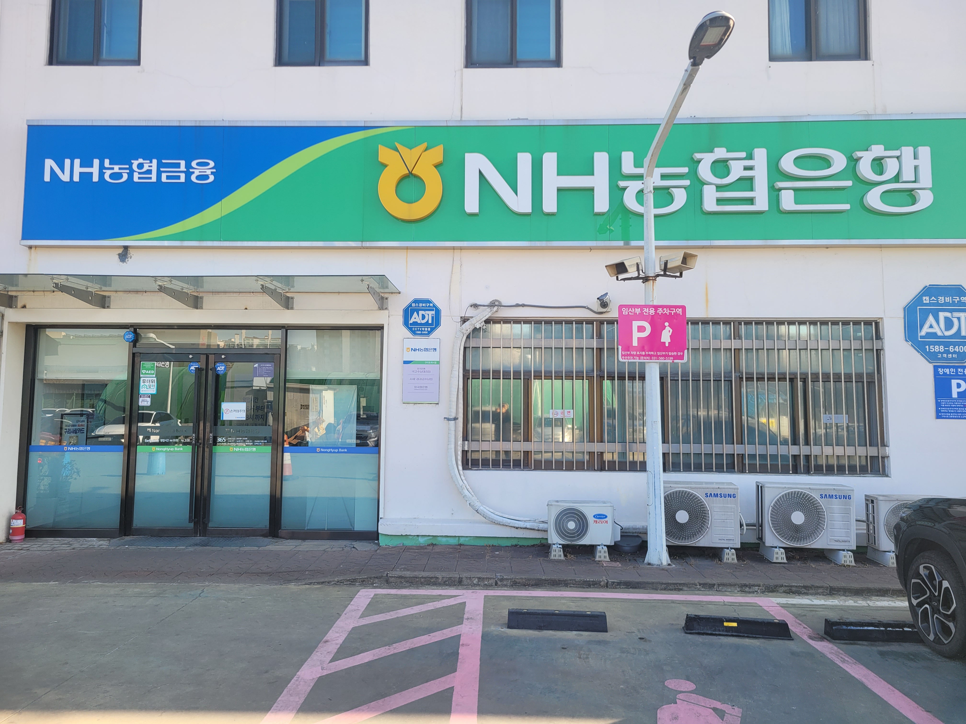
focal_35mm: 26
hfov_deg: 67.3
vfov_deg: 53.1
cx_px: 483
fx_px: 726
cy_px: 362
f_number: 1.8
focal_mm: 5.4
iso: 40
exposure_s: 1/516
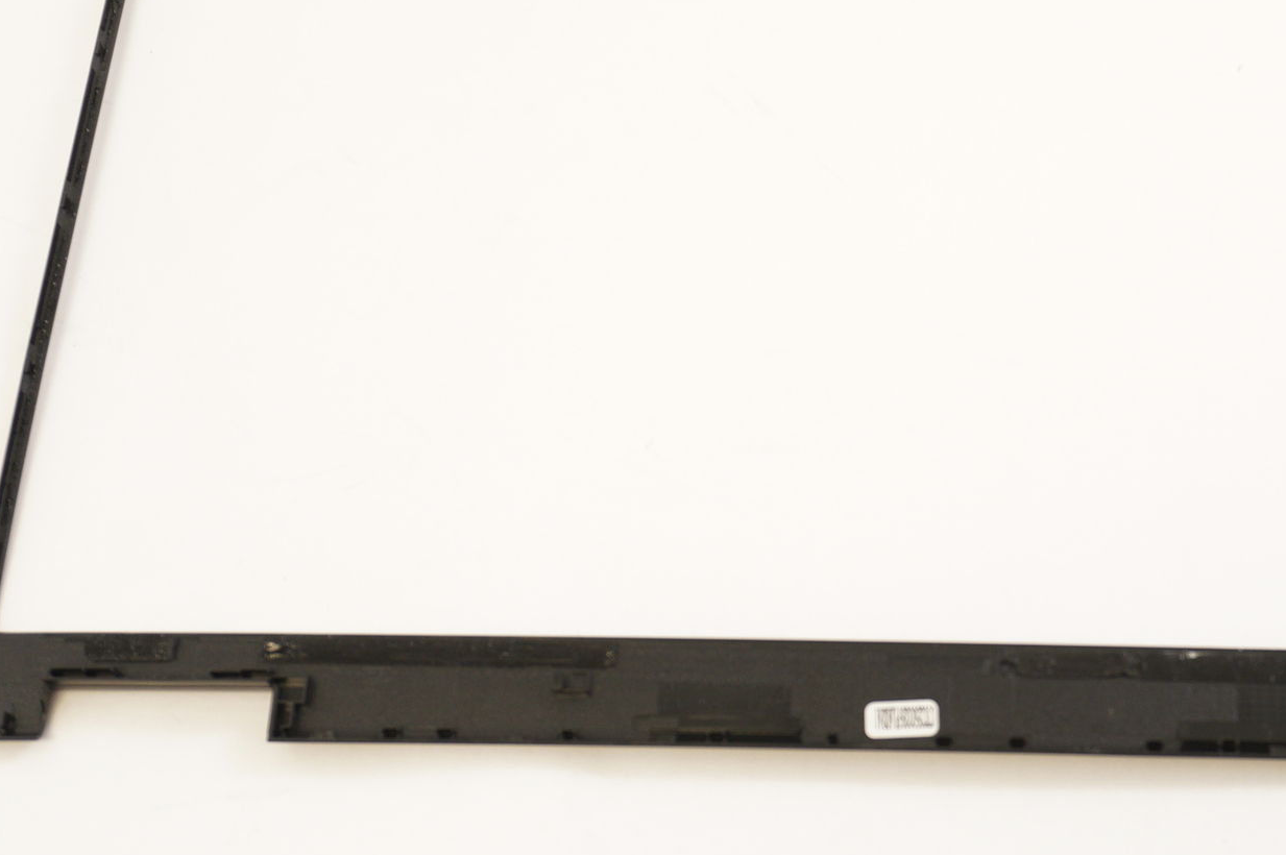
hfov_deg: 26.3
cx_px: 992
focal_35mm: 76
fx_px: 2713
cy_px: 169
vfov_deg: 17.8
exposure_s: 1/13
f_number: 5.6
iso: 400
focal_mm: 25
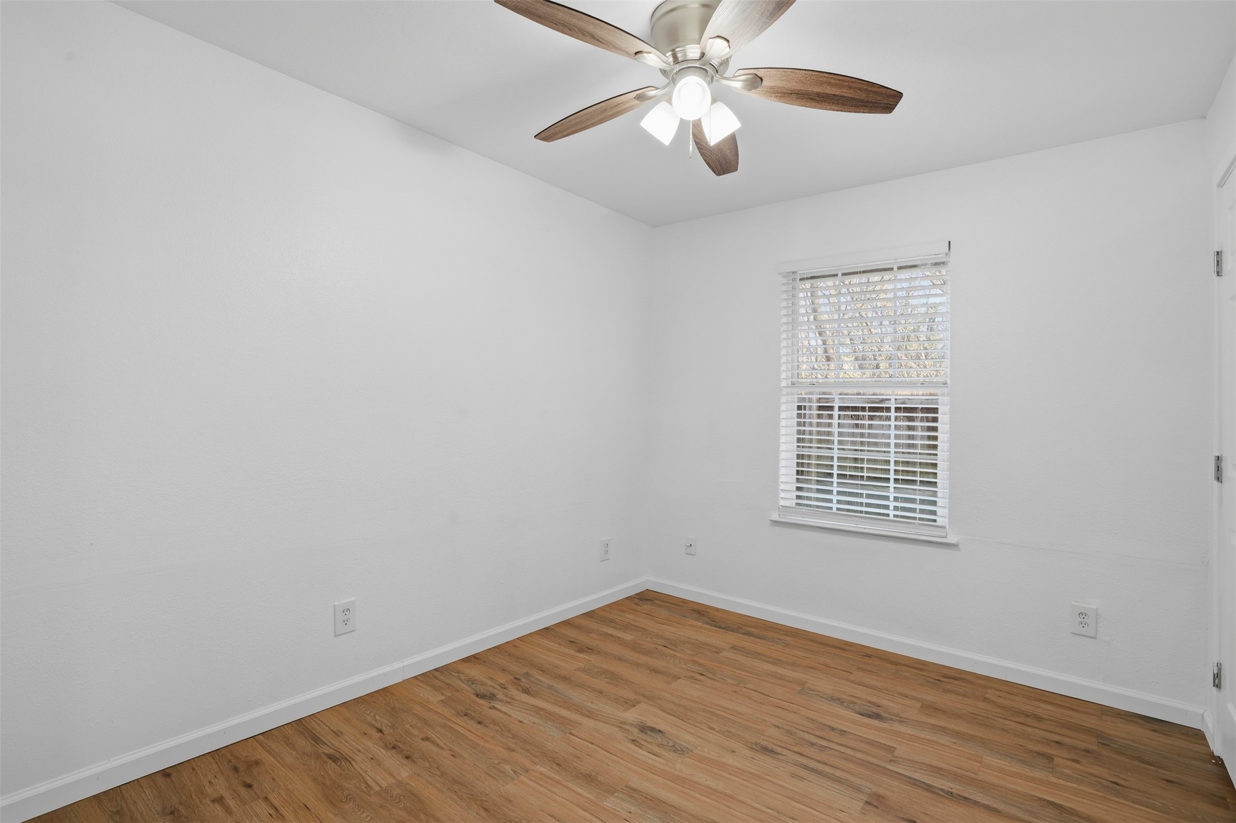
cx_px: 618
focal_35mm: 16
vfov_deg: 73.7
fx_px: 549
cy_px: 412
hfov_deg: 96.7
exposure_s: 1/20
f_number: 9
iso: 100
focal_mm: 16
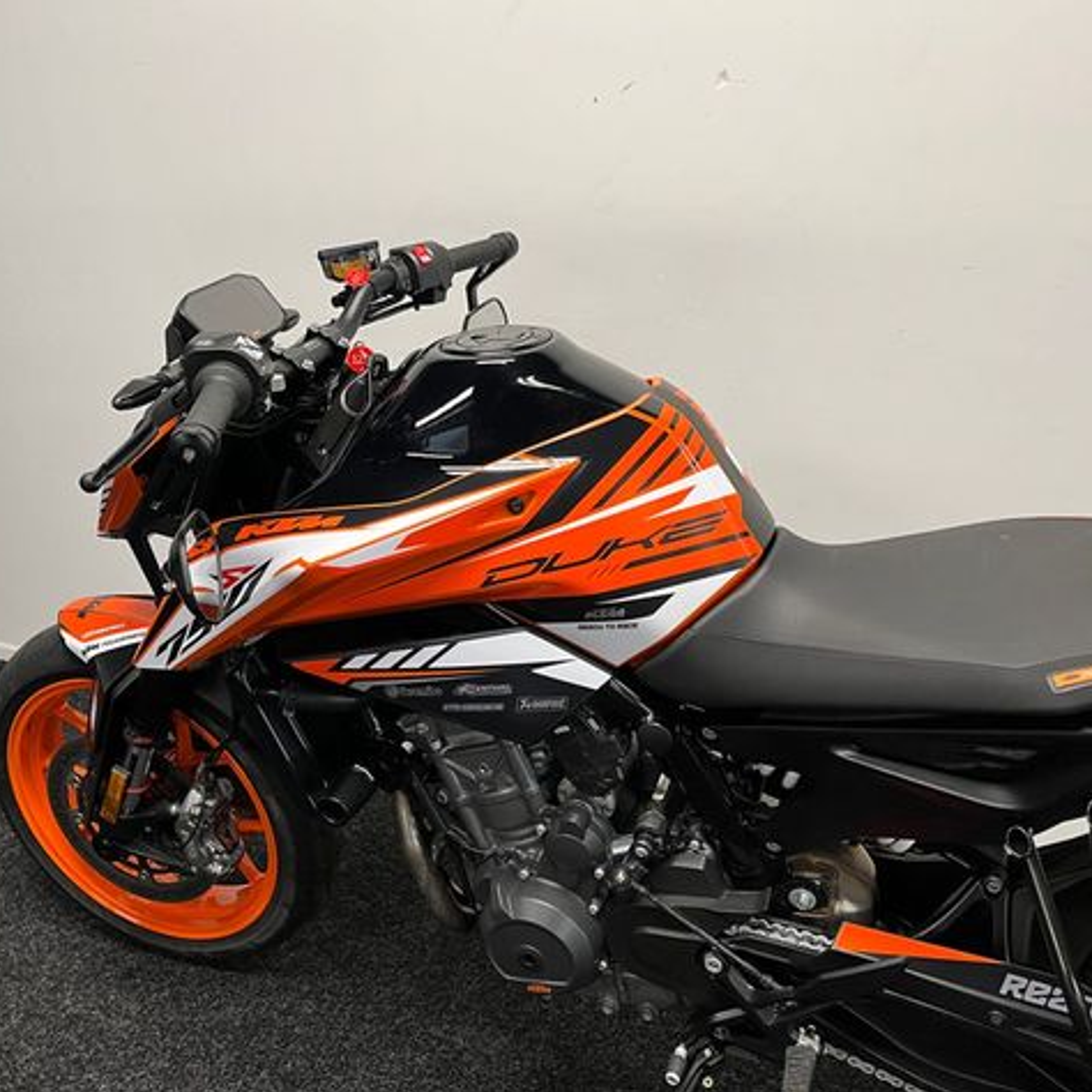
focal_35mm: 31
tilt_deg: -20.7
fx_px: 1106
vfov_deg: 52.5
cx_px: 484
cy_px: 551
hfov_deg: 52.4
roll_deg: +0.5
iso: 100
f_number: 1.6
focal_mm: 5.1
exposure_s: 1/50
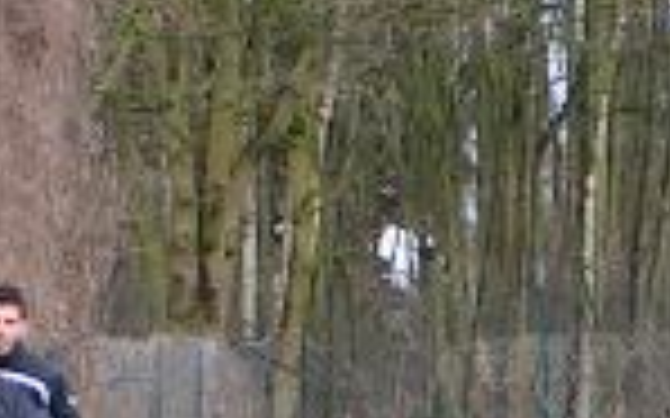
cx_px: 549
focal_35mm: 427
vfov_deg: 3.1
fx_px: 7794
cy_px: 301
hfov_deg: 4.9
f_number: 5
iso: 50
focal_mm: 11.5
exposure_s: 1/80
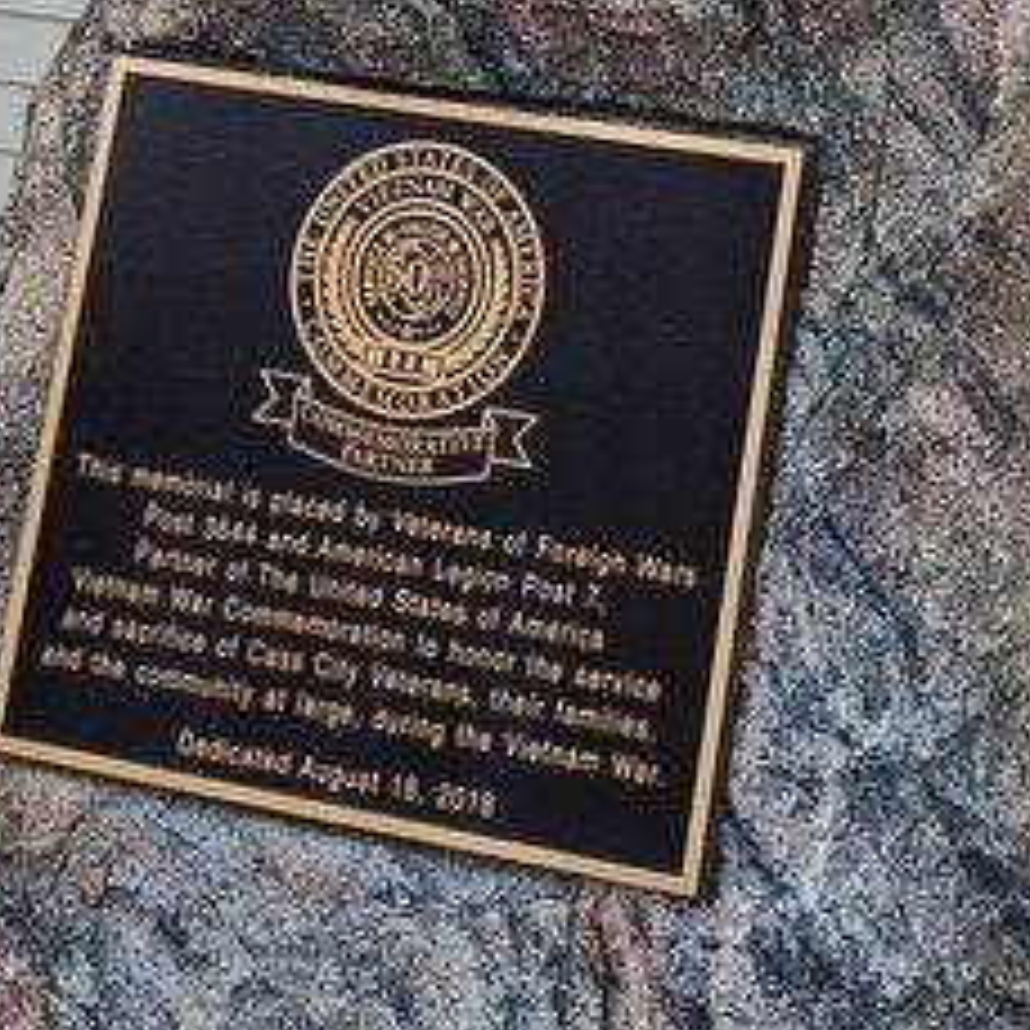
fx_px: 2390
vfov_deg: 22.9
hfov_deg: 23.6
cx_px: 945
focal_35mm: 71
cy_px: -103
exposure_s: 1/120
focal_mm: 5.56
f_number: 1.8
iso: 130
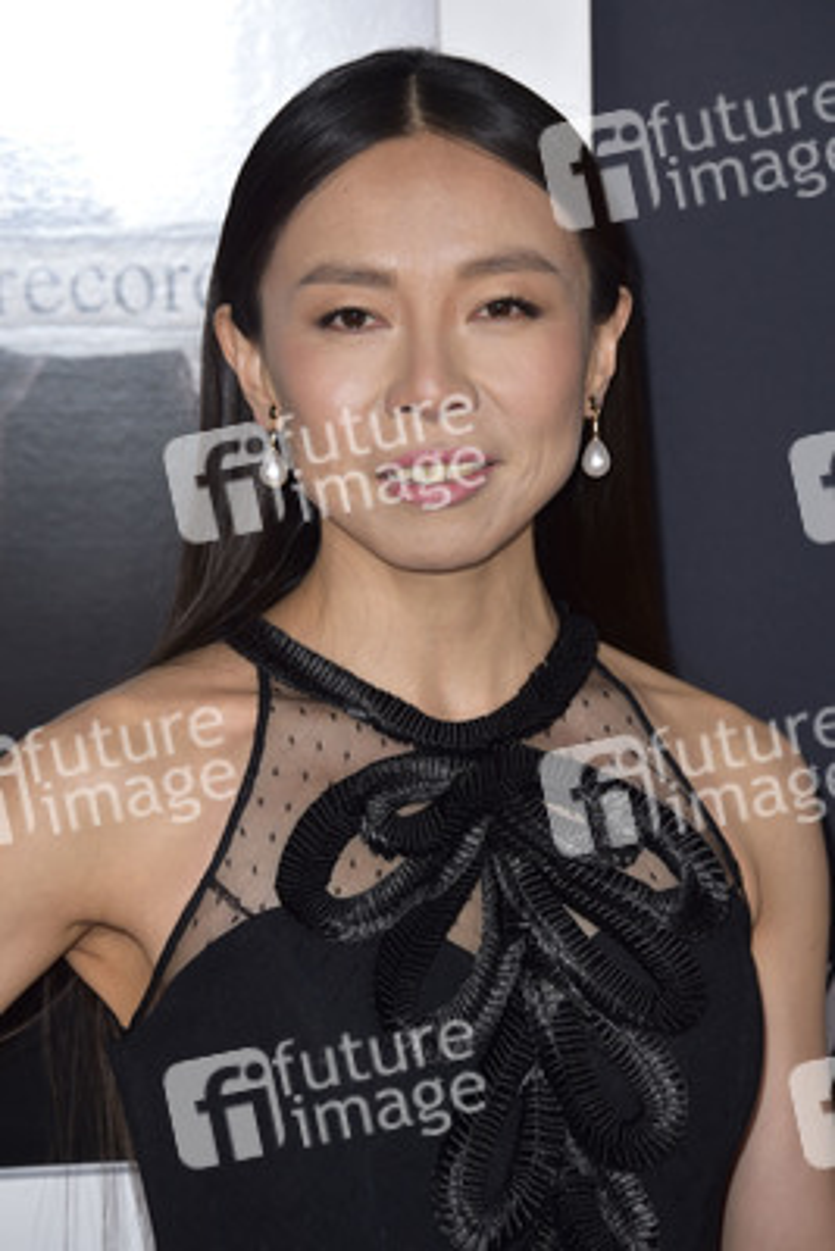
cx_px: 418
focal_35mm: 170
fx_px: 5909
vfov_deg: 12.1
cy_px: 626
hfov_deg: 8.1
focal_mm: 170
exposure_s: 1/200
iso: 500
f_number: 6.3
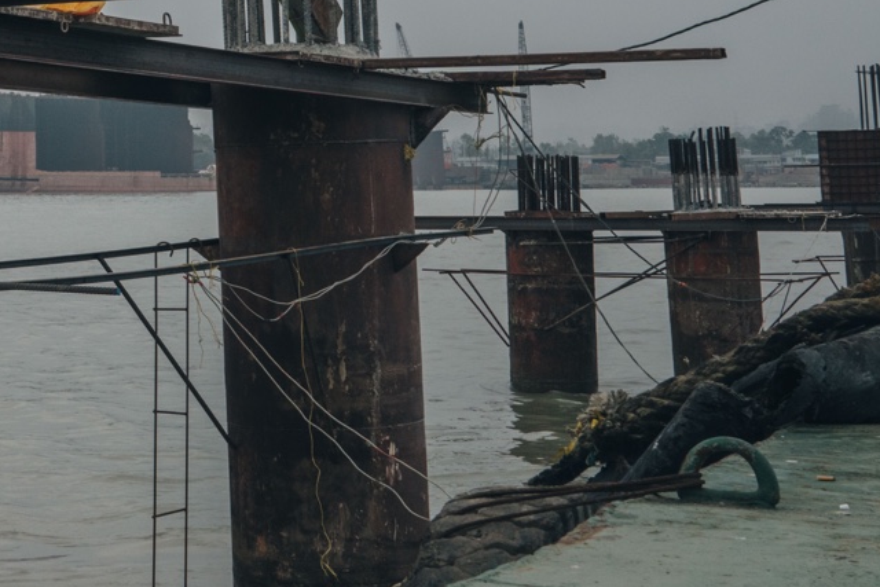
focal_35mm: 90
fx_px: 2200
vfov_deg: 14.5
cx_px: -230
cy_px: -183
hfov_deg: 20.8
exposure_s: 1/100
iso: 320
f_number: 11
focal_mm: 24
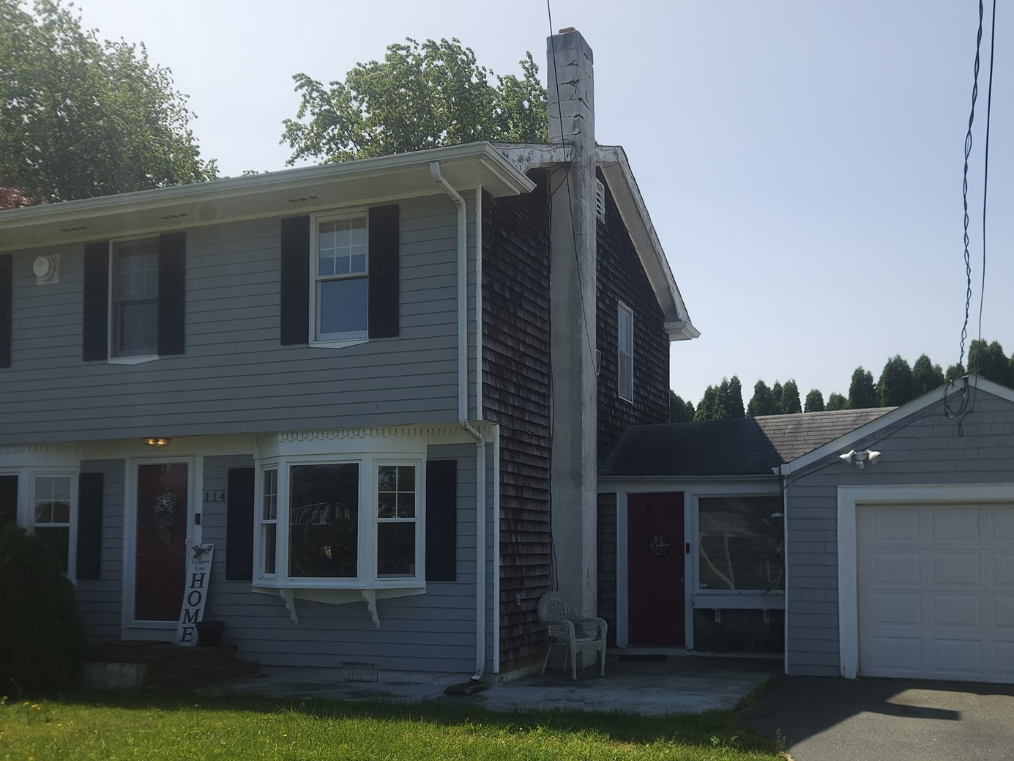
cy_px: 489
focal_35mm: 34
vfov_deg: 41.4
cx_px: 575
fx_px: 996
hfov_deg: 53.8
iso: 50
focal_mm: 5.4
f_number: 1.8
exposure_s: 1/1976
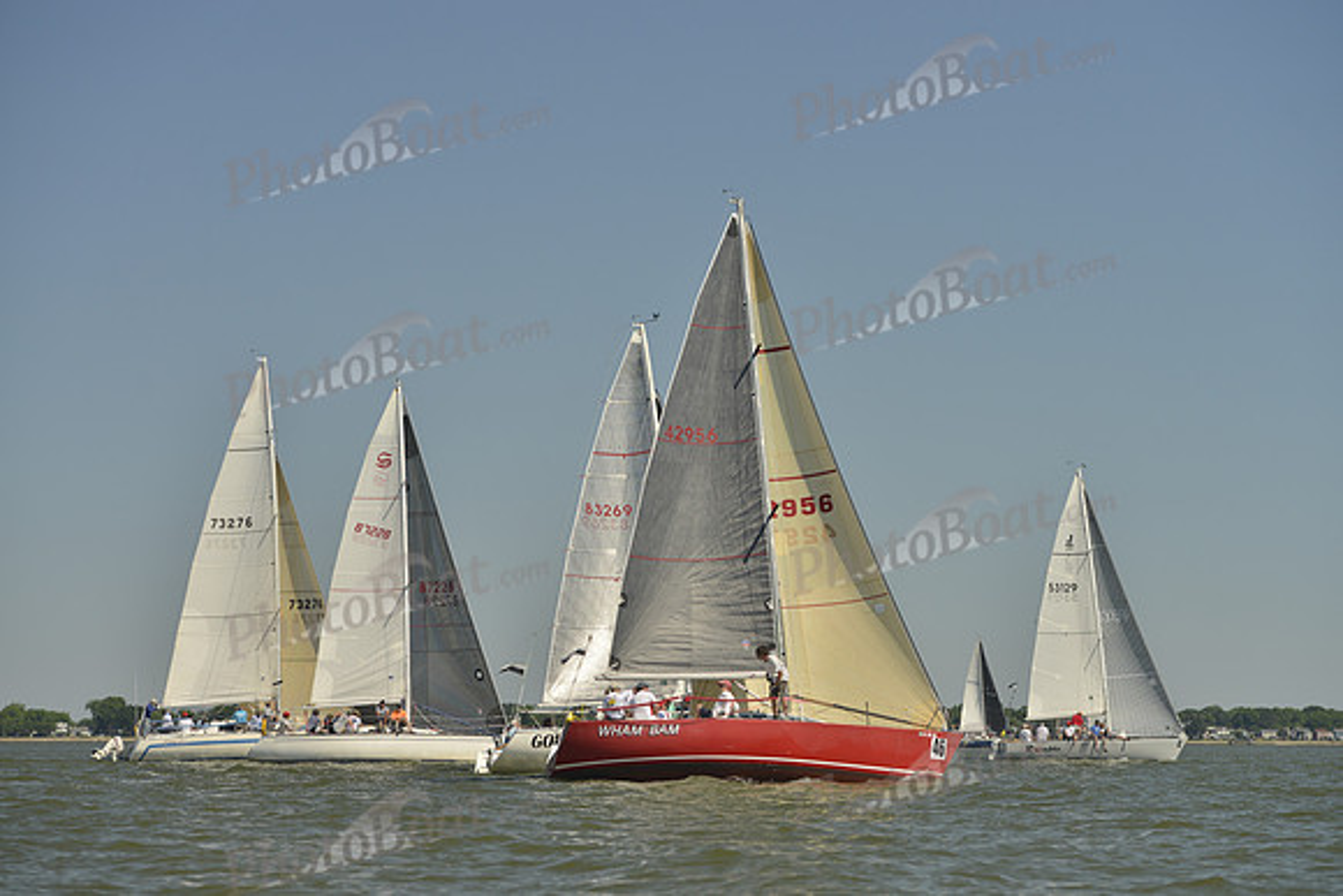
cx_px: 672
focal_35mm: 92
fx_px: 3433
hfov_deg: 22.1
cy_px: 448
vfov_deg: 14.9
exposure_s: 1/1250
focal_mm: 92
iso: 200
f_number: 5.6
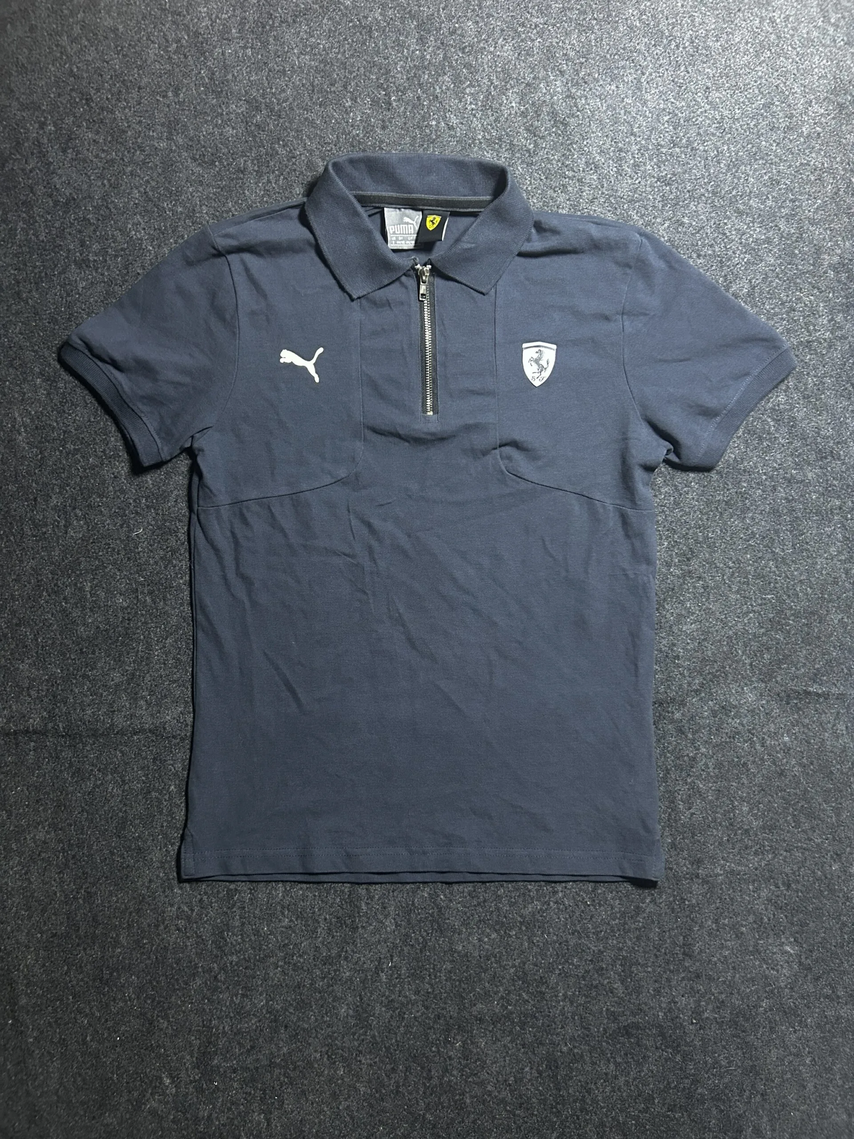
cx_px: 427
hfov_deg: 53.1
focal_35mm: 26
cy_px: 570
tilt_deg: -64.8
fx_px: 855
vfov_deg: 67.3
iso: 500
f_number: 1.5
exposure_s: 1/33
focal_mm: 5.7
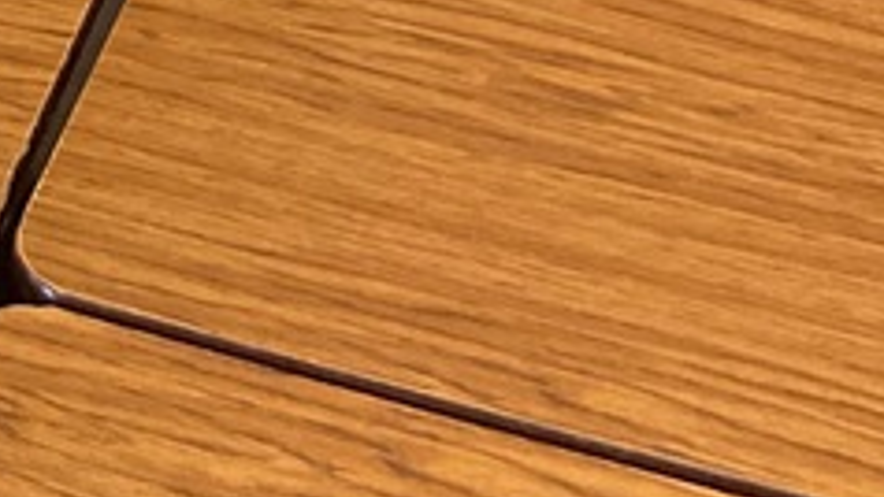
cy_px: -827
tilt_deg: -20.5
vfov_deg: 8.0
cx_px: -238
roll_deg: -3.0
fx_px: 3189
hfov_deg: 15.1
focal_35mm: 136
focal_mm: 3
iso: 100
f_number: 1.8
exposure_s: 1/60
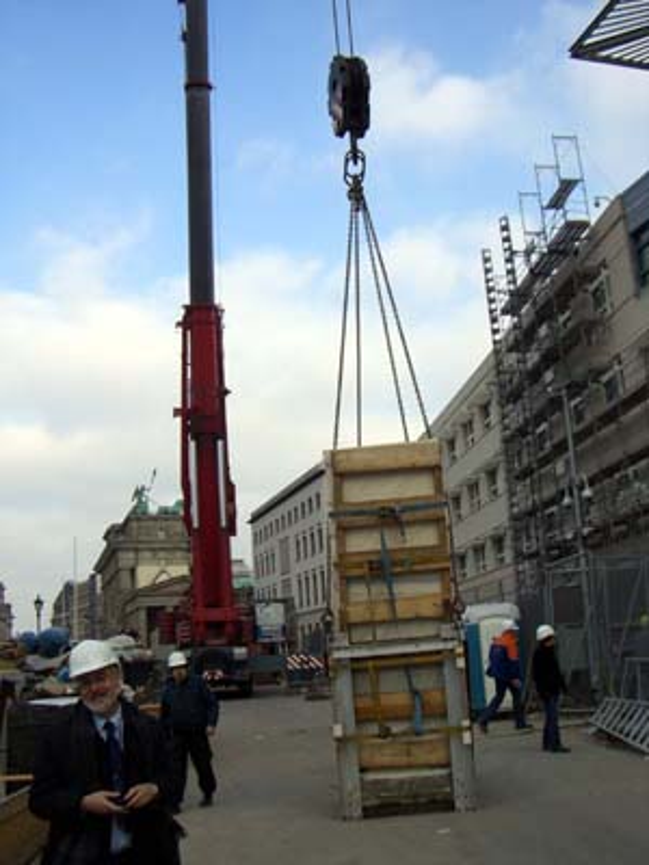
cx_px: 324
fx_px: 950
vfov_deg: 49.0
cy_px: 432
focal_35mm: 38
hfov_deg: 37.7
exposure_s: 1/500
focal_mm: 6.2
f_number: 4.3
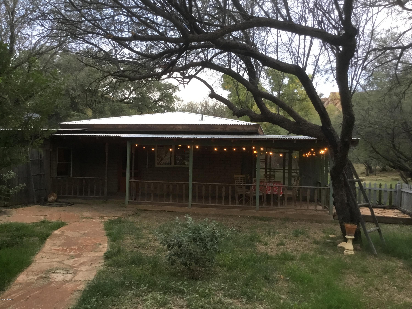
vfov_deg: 45.4
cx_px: 206
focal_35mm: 31
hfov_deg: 58.4
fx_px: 369
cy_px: 154
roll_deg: -0.9
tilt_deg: +1.4
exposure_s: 1/30
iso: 64
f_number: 2.4
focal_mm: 3.3
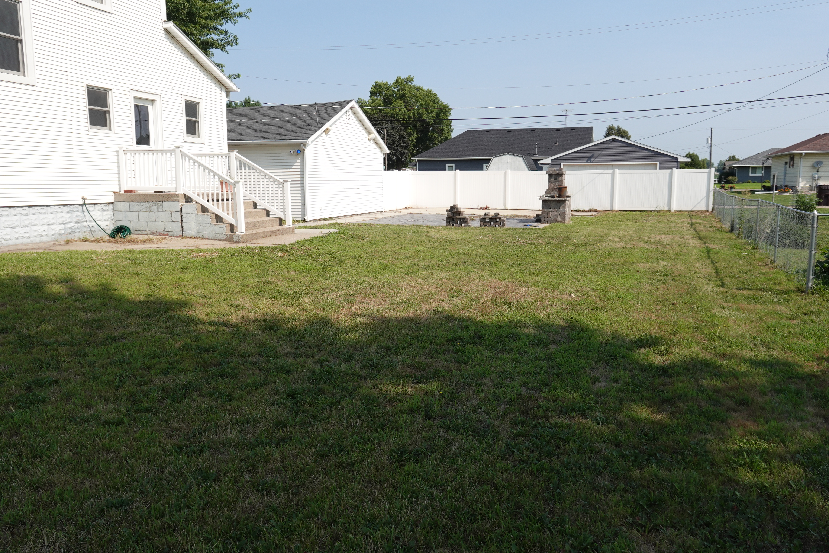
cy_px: 276
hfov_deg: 61.9
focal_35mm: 30
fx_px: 691
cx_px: 414
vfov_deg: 43.6
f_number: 4
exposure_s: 1/1000
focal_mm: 11.18
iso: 125
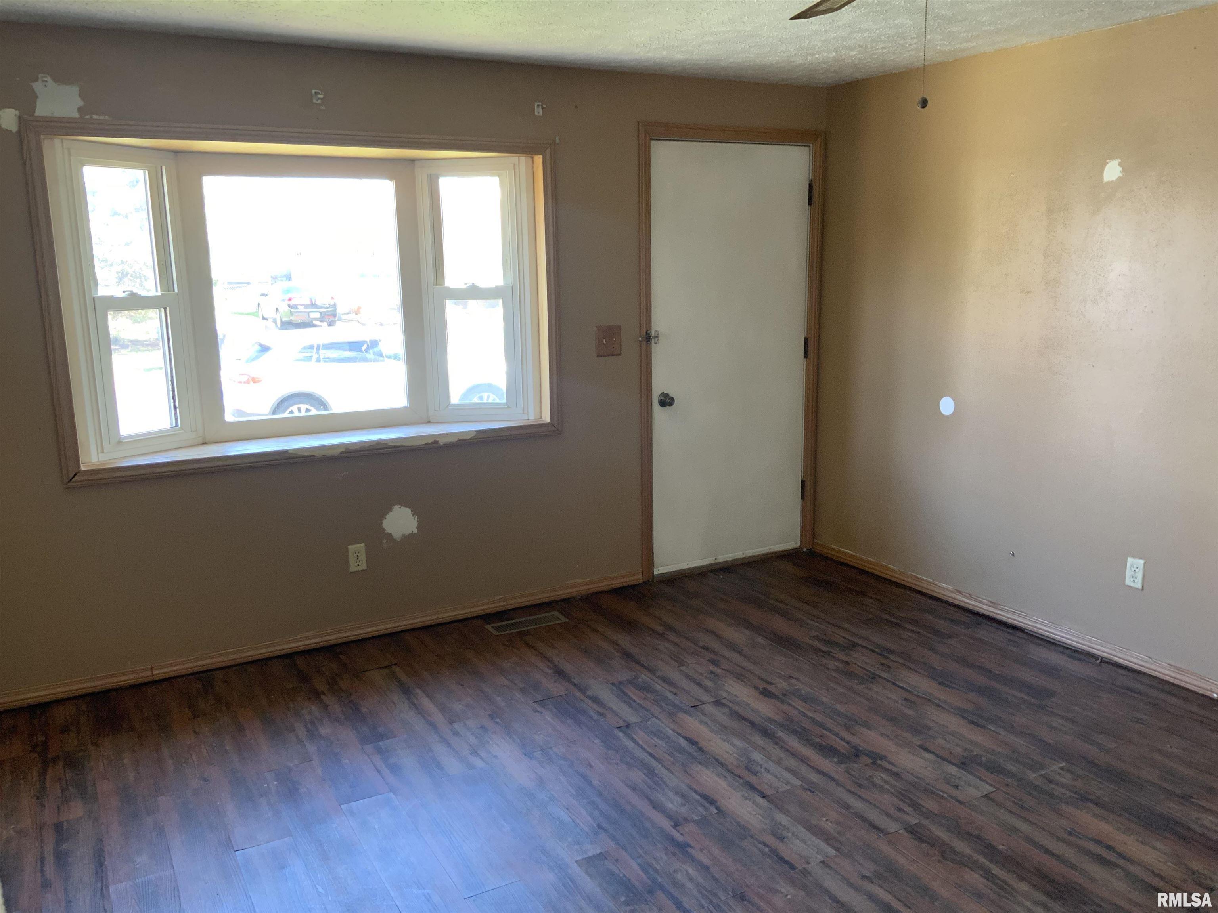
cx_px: 609
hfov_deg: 61.7
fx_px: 1020
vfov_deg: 48.2
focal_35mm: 29
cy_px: 456
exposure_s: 1/60
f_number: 1.8
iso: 125
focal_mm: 3
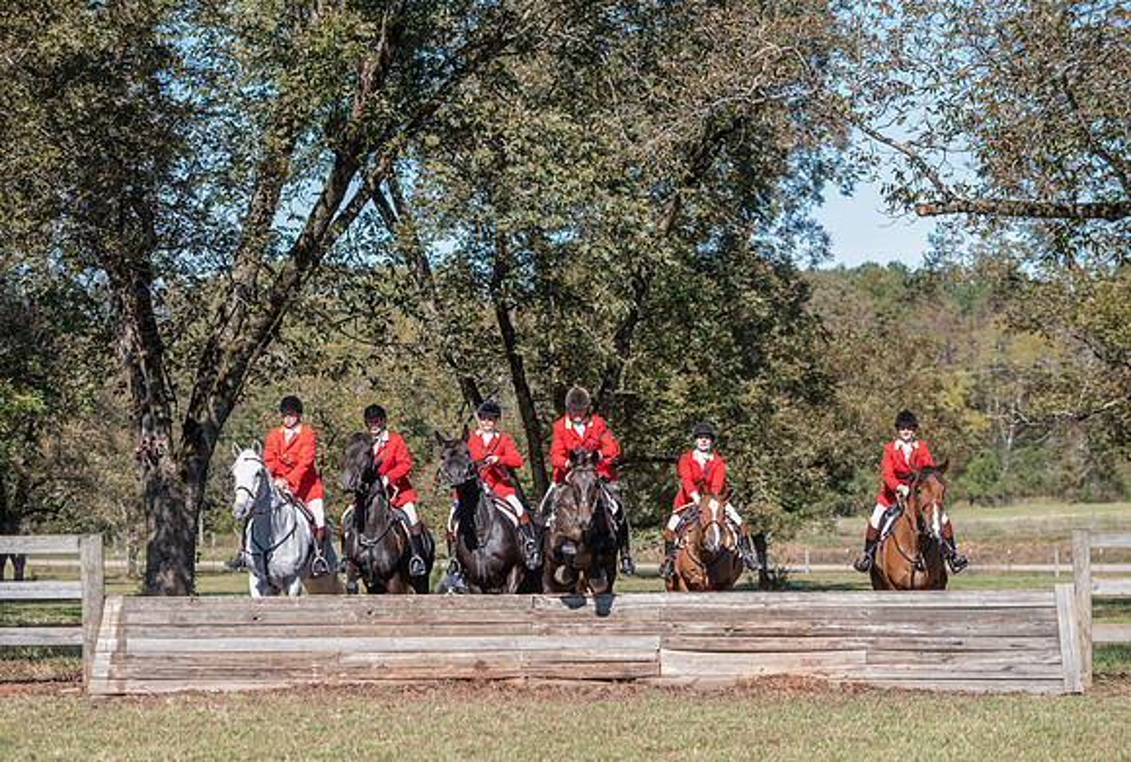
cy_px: 439
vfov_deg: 12.1
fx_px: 3590
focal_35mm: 114
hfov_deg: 17.9
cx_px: 534
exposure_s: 1/400
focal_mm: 98
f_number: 4
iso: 280
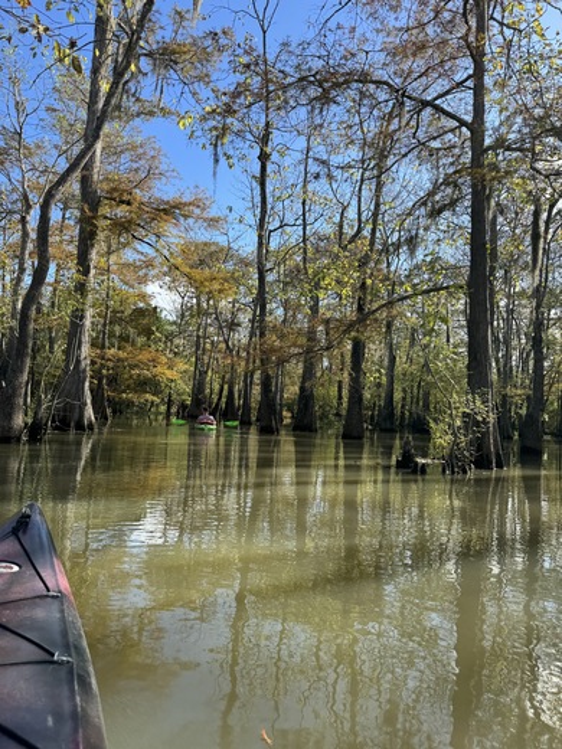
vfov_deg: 71.6
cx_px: 281
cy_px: 374
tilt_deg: +3.3
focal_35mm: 24
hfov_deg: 56.8
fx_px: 520
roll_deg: -3.7
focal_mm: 6.86
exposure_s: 1/1721
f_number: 1.78
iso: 80
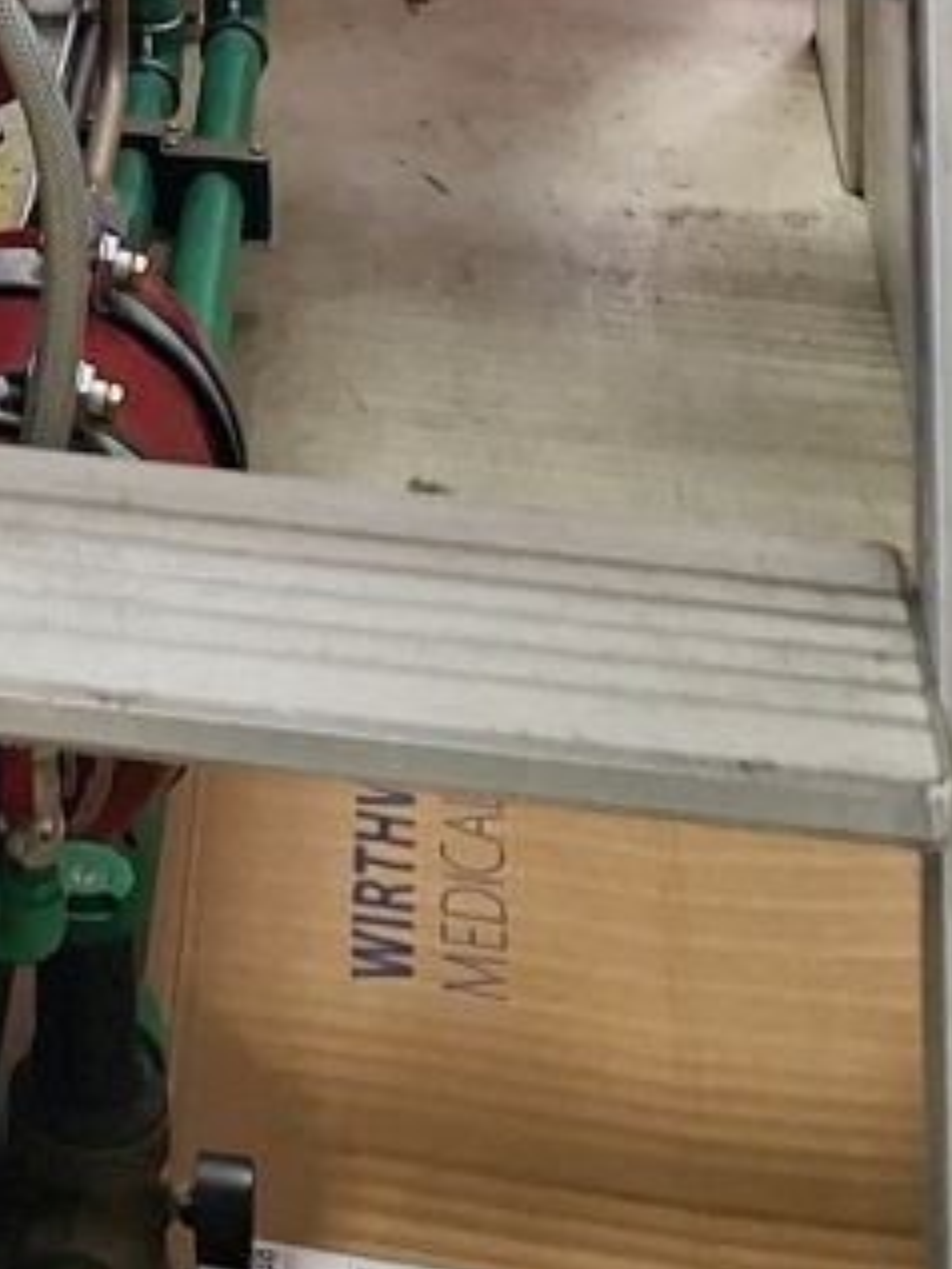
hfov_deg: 13.5
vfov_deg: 16.5
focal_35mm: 99
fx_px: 3628
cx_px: -720
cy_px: -1023
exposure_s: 1/50
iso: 64
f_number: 1.8
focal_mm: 5.54
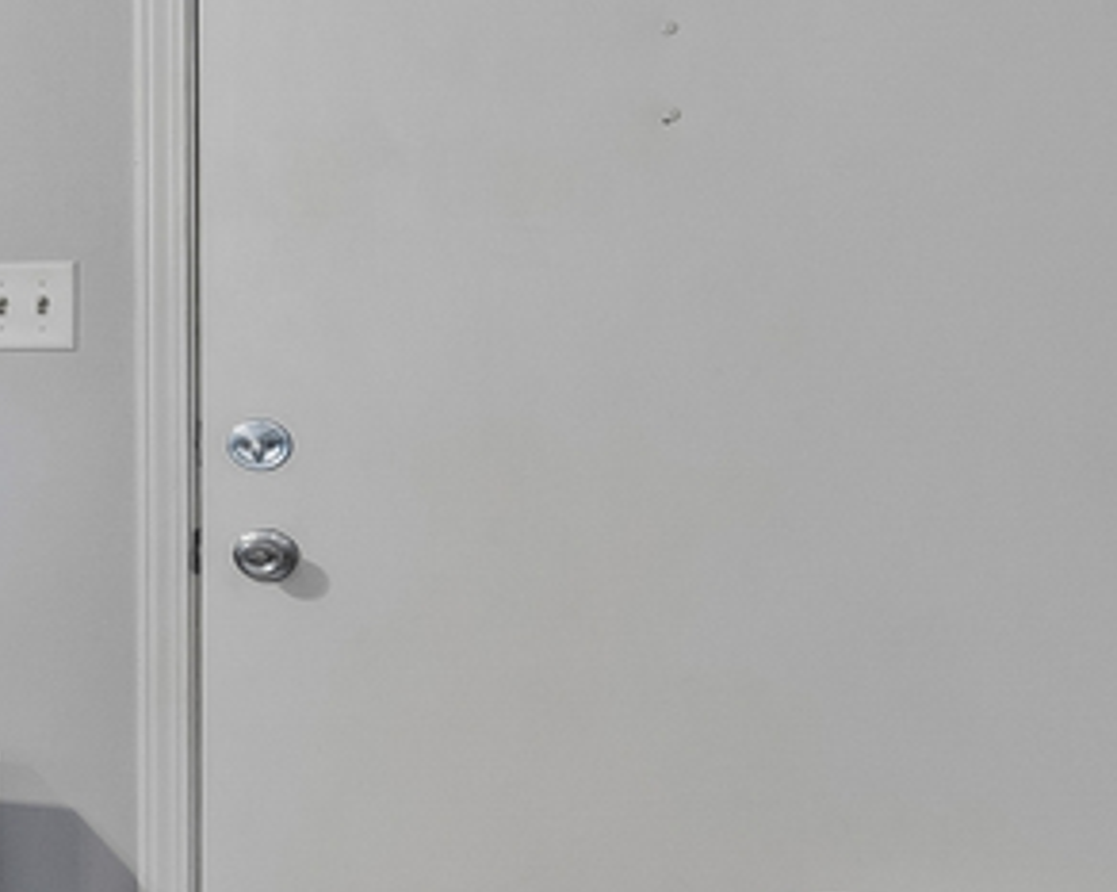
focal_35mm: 73
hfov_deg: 13.5
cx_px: -1836
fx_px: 2411
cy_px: 287
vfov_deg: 20.9
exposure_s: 1/13
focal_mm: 14
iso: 640
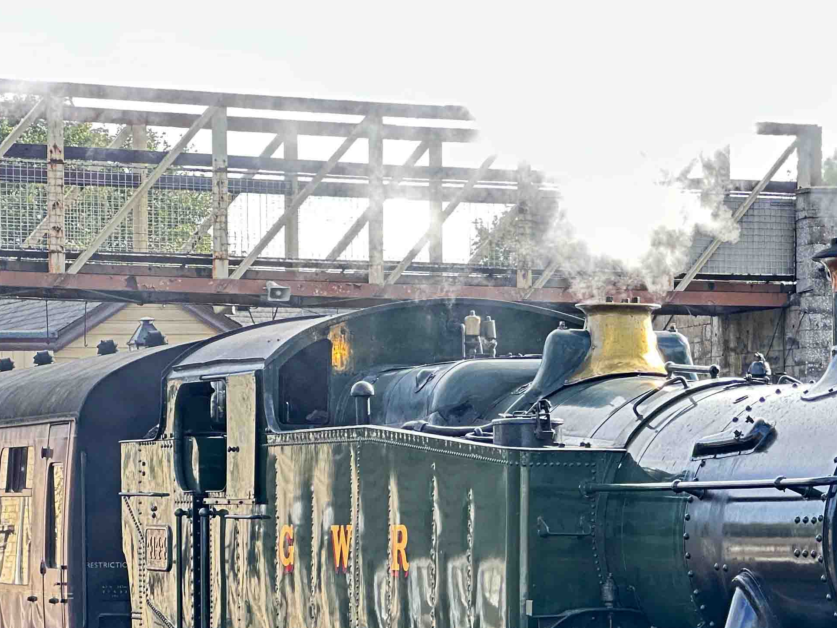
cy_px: 602
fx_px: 3893
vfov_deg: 9.2
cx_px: 745
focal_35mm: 161
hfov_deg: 12.2
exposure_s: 1/99
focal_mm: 9
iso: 50
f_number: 2.8
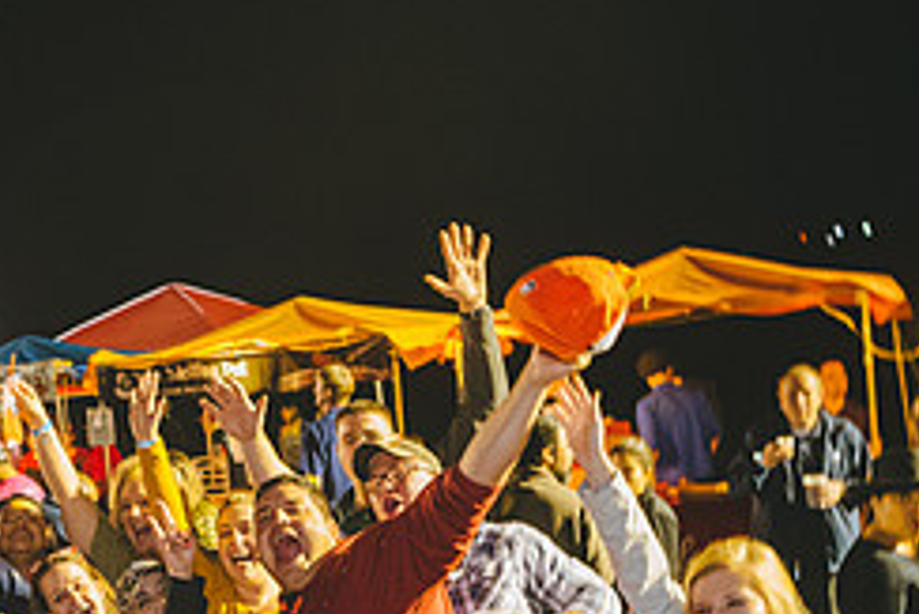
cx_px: 121
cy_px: 522
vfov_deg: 23.3
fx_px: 1456
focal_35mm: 57
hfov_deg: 33.5
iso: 2000
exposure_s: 1/80
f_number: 2.8
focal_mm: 24
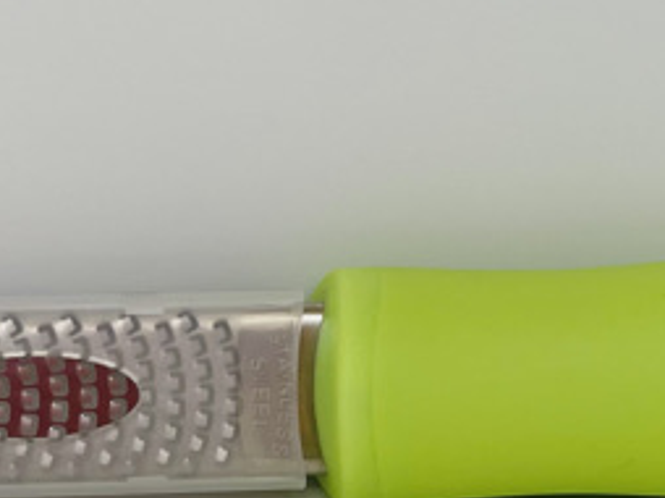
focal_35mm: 105
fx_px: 2015
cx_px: 94
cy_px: 419
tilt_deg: -22.8
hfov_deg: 18.5
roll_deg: -2.5
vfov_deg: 14.0
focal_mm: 4.2
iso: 32
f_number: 1.6
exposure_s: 1/125
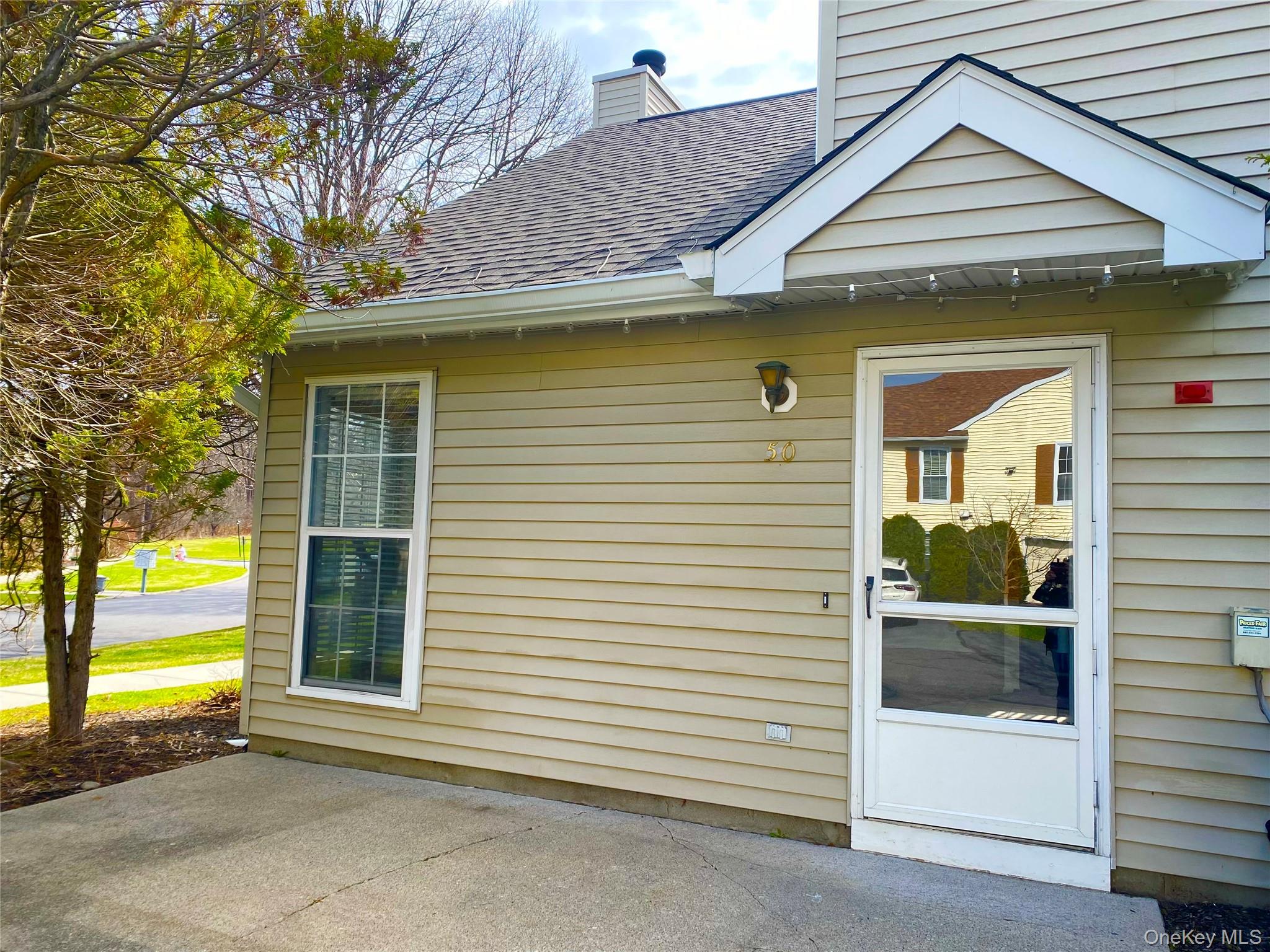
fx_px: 954
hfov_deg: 67.3
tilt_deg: +3.8
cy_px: 476
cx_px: 635
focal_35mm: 26
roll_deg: -2.4
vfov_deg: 53.1
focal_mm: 4.25
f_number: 1.8
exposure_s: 1/998
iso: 32
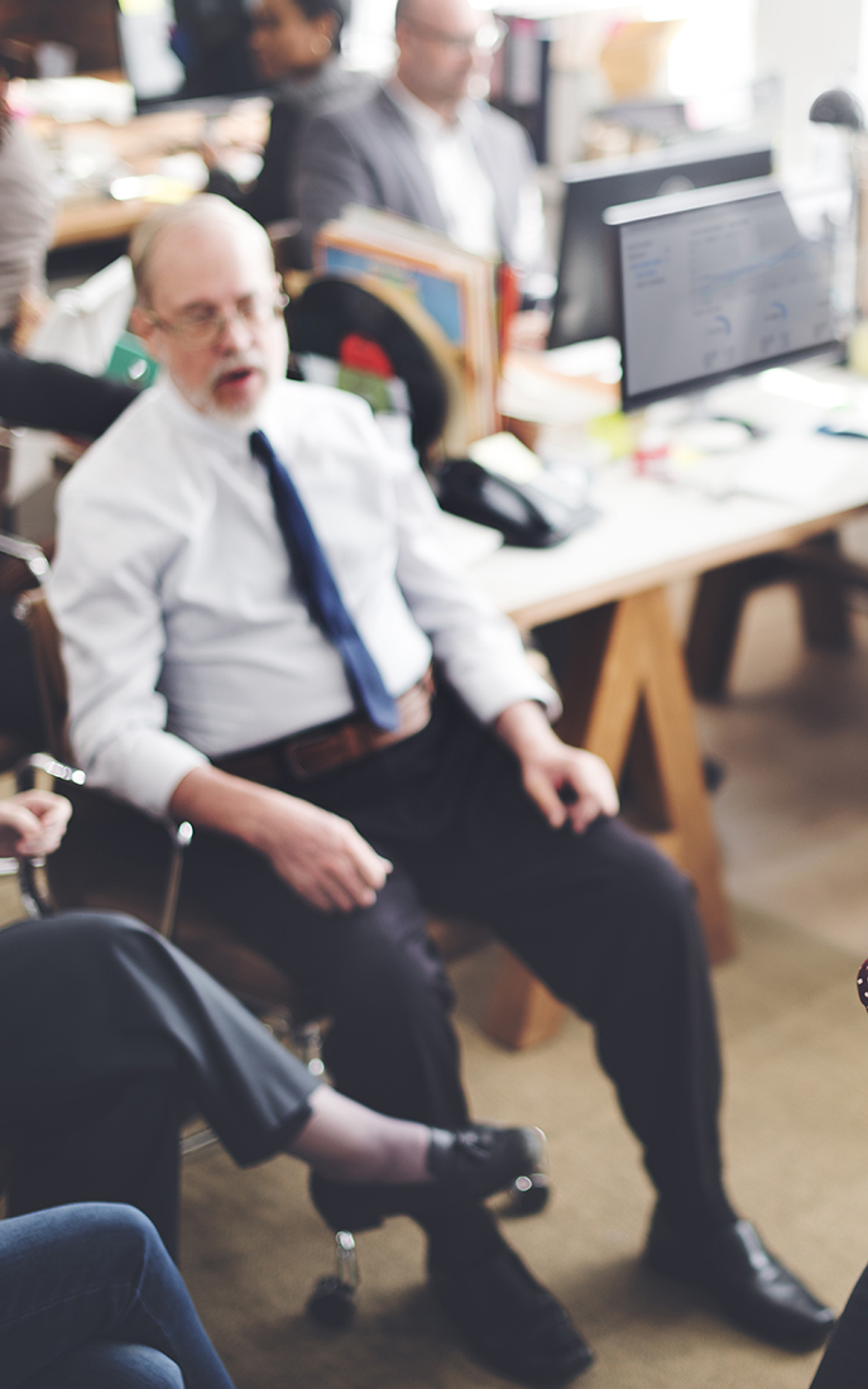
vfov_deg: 26.8
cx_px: 804
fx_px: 2914
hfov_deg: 16.7
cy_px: 695
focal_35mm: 77
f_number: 2
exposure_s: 1/200
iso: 100
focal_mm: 50
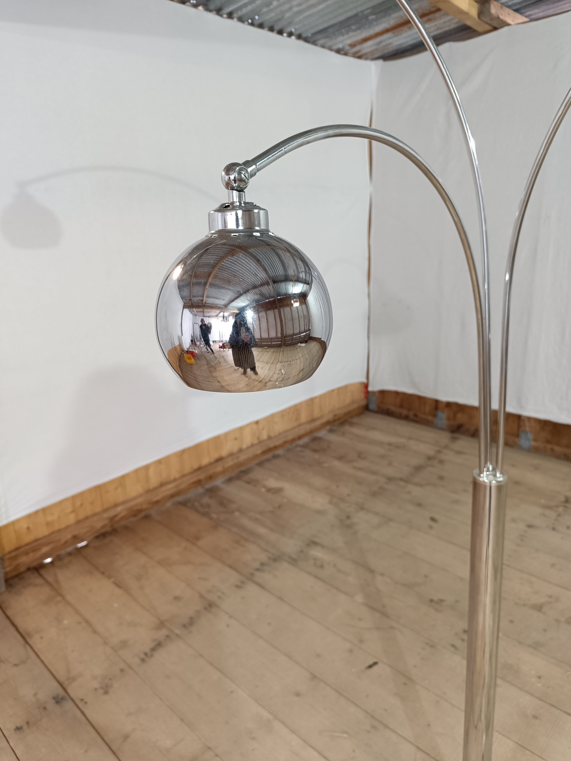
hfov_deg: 56.8
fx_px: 528
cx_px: 286
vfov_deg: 71.6
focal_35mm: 24
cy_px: 380
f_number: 1.65
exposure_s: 1/50
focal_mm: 6.14
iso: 688
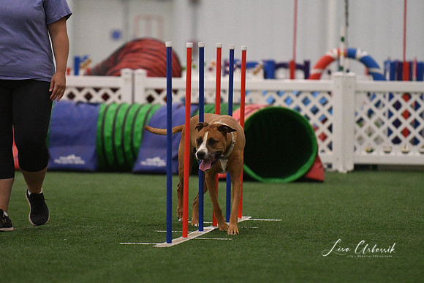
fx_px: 3534
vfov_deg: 4.6
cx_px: 212
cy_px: 142
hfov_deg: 6.9
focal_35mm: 300
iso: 10000
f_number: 3.2
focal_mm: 200
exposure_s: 1/640
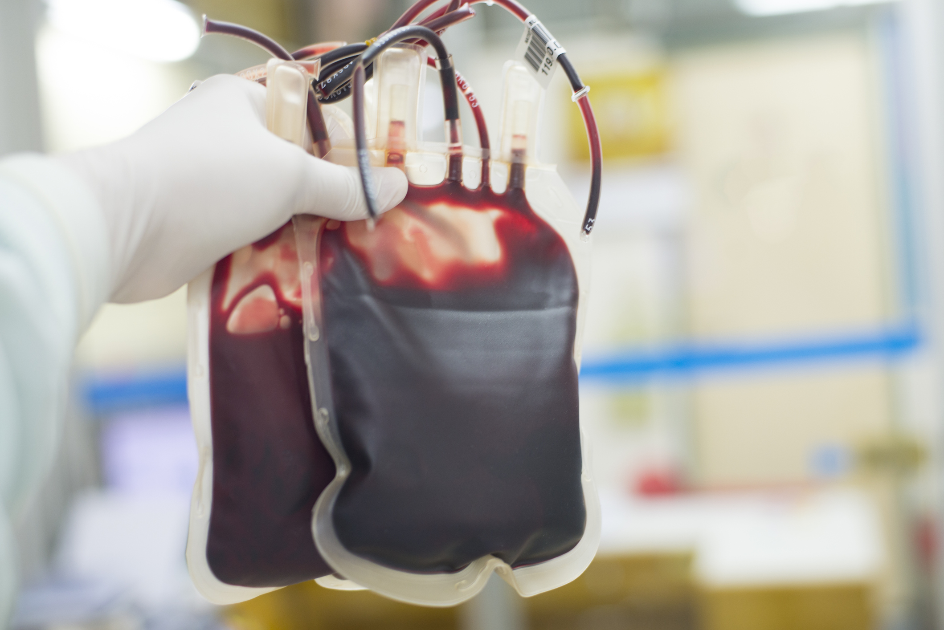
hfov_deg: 39.6
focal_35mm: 50
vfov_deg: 27.0
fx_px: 1312
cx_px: 472
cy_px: 315
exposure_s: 1/40
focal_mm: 50
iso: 400
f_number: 2.8
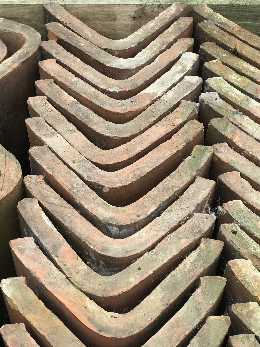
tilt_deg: -49.4
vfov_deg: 33.8
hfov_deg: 25.7
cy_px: 174
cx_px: 130
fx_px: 571
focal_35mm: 57
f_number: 2.8
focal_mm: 6.6
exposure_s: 1/100
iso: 32
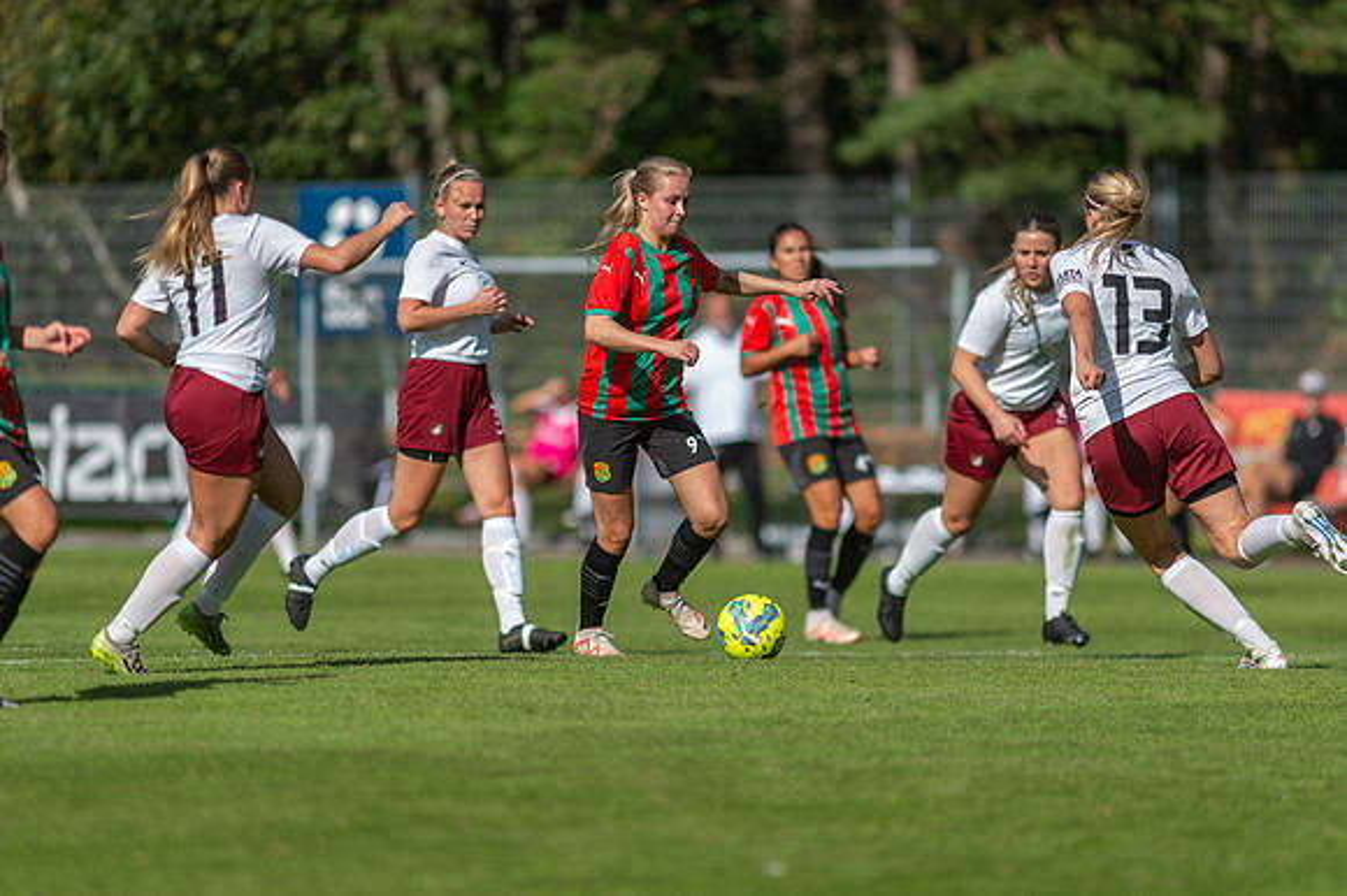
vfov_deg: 4.6
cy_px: 448
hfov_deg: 6.9
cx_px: 674
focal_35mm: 300
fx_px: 11218
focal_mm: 300
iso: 100
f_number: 3.2
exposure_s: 1/2000
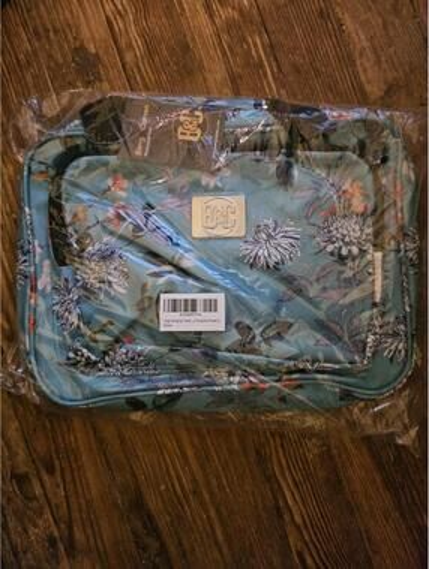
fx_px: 396
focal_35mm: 24
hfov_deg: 56.9
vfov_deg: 71.5
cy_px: 284
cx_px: 214
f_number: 1.8
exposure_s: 1/24
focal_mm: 5
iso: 1000
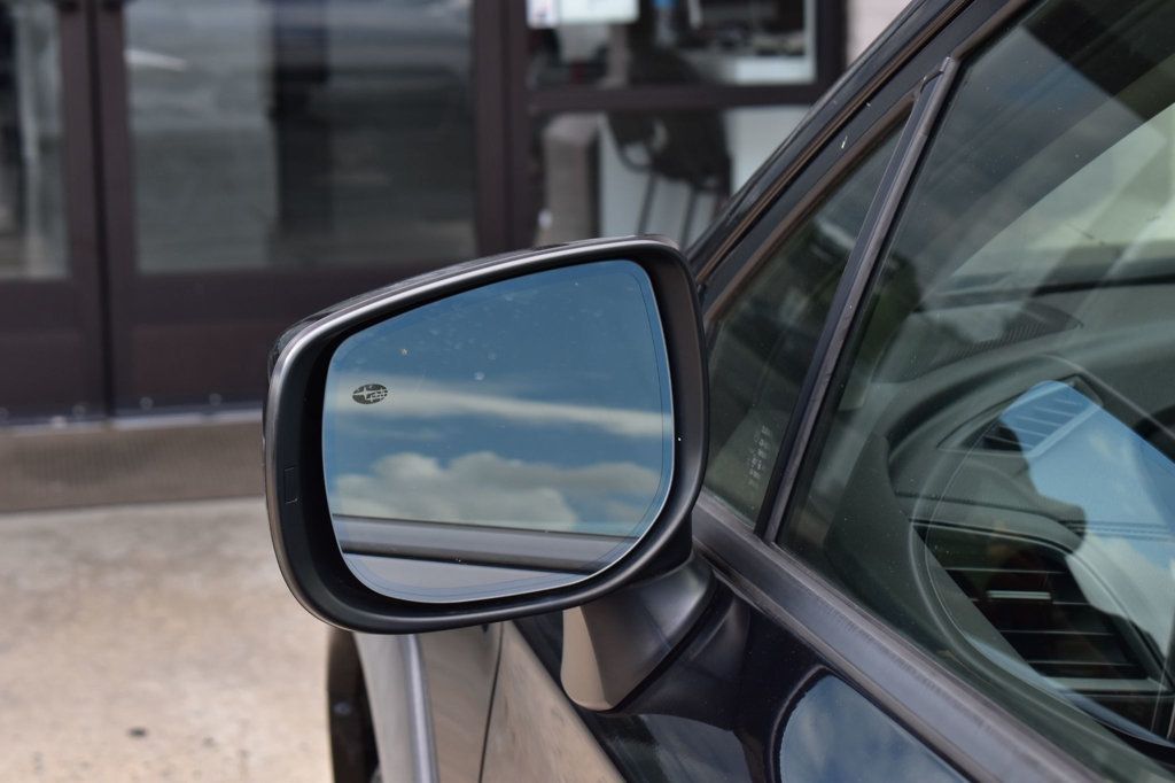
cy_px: 392
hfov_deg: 24.6
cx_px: 588
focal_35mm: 82
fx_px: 2692
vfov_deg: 16.5
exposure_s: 1/125
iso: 400
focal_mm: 55
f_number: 9
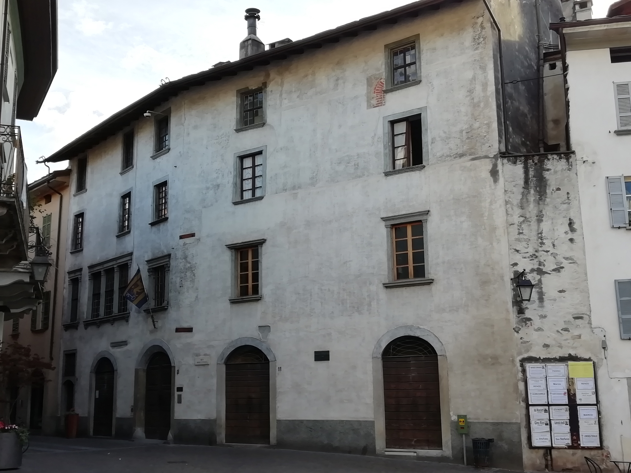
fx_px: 747
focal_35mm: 41
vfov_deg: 35.1
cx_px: 316
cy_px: 236
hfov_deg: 45.8
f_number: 2.2
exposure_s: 1/211
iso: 50
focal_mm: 3.46
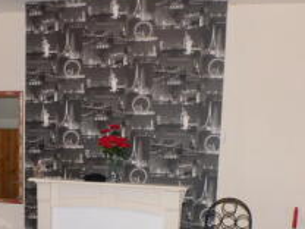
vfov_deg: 20.4
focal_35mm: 70
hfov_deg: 27.2
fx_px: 617
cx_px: 55
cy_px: 222
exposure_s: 1/80
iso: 100
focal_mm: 4.5
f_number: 2.8
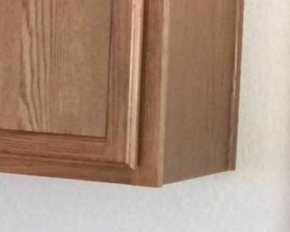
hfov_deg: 7.5
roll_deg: -0.1
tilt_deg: -6.6
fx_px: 1845
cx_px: -695
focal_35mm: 215
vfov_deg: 7.2
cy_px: 91
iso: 32
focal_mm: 4.15
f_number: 2.2
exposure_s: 1/15
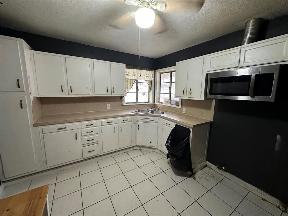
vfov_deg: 85.7
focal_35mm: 14
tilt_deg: -7.9
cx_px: 144
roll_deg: -0.8
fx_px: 116
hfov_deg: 102.1
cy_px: 108
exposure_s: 1/60
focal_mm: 2.22
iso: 500
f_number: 2.2
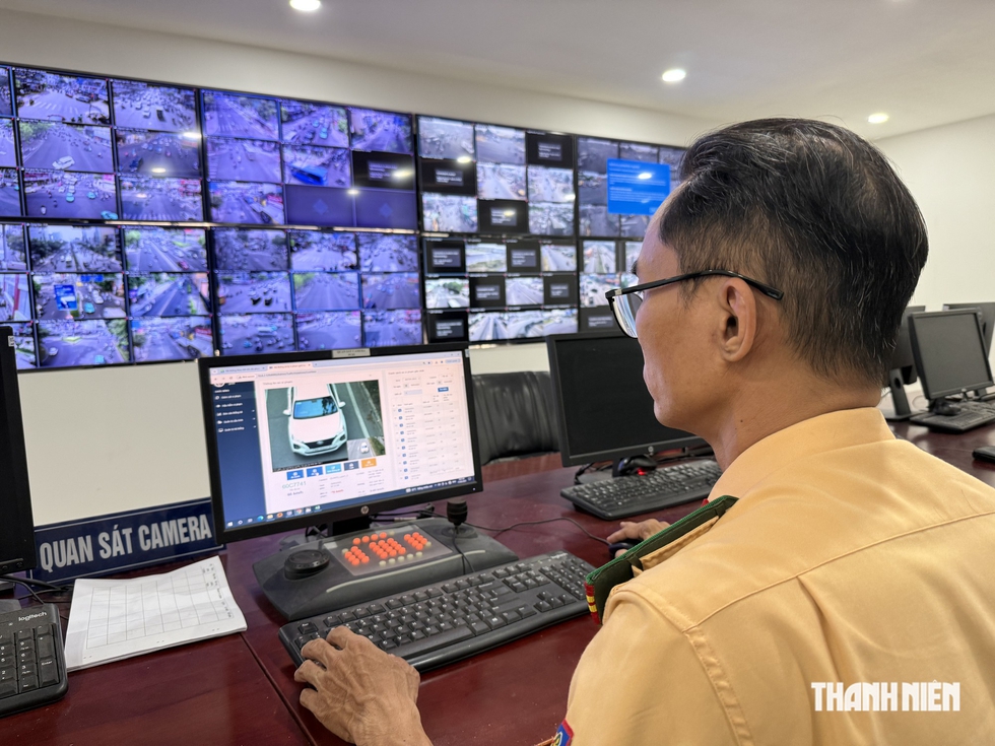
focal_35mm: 24
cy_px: 373
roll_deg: +2.1
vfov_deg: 56.8
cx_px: 498
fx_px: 690
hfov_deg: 71.6
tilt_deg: -4.6
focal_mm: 6.76
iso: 160
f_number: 1.78
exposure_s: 1/60
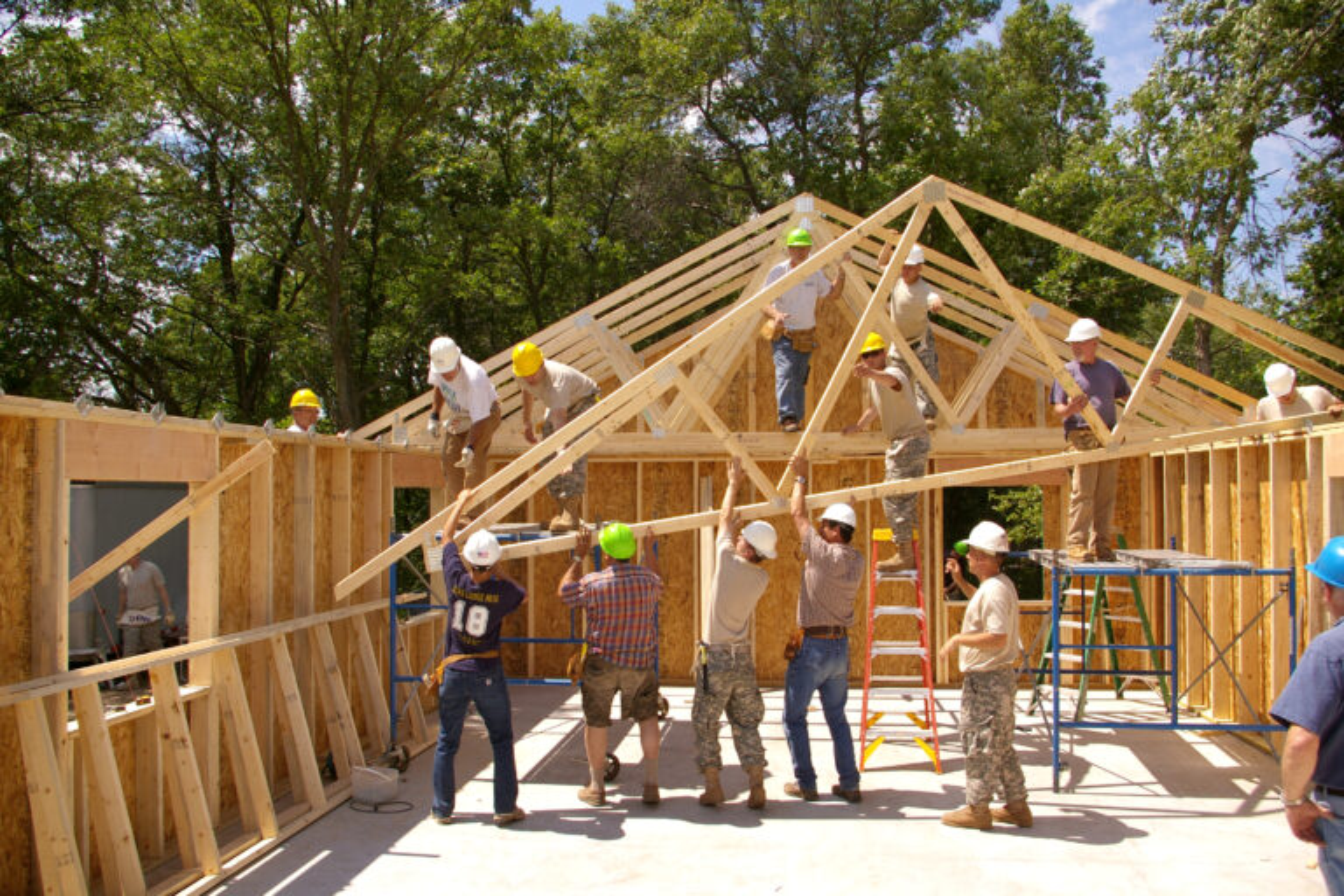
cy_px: 448
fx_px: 1008
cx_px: 672
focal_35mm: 27
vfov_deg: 47.9
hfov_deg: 67.4
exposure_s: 1/350
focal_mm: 18
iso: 200
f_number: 6.7
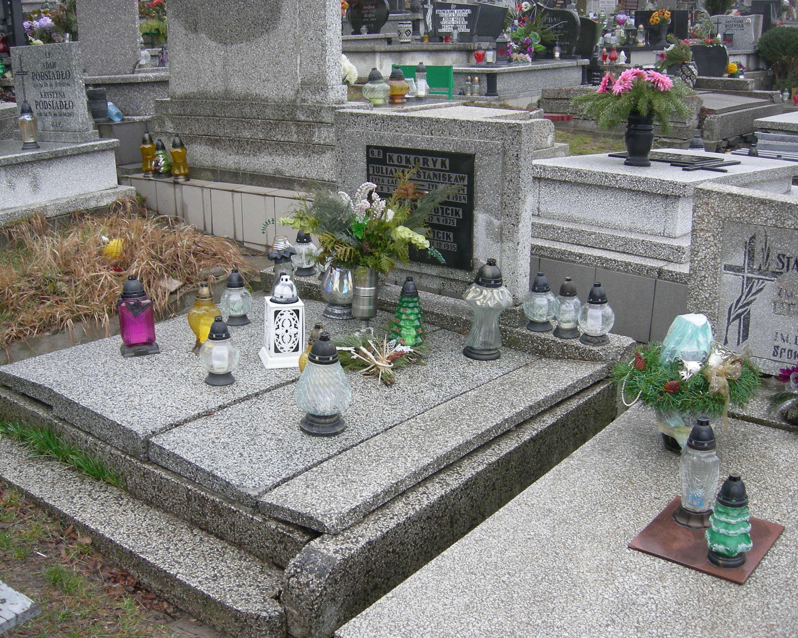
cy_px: 320
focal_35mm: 38
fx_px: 897
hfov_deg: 47.9
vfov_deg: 39.2
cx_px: 374
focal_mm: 7.5
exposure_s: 1/66
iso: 64
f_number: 3
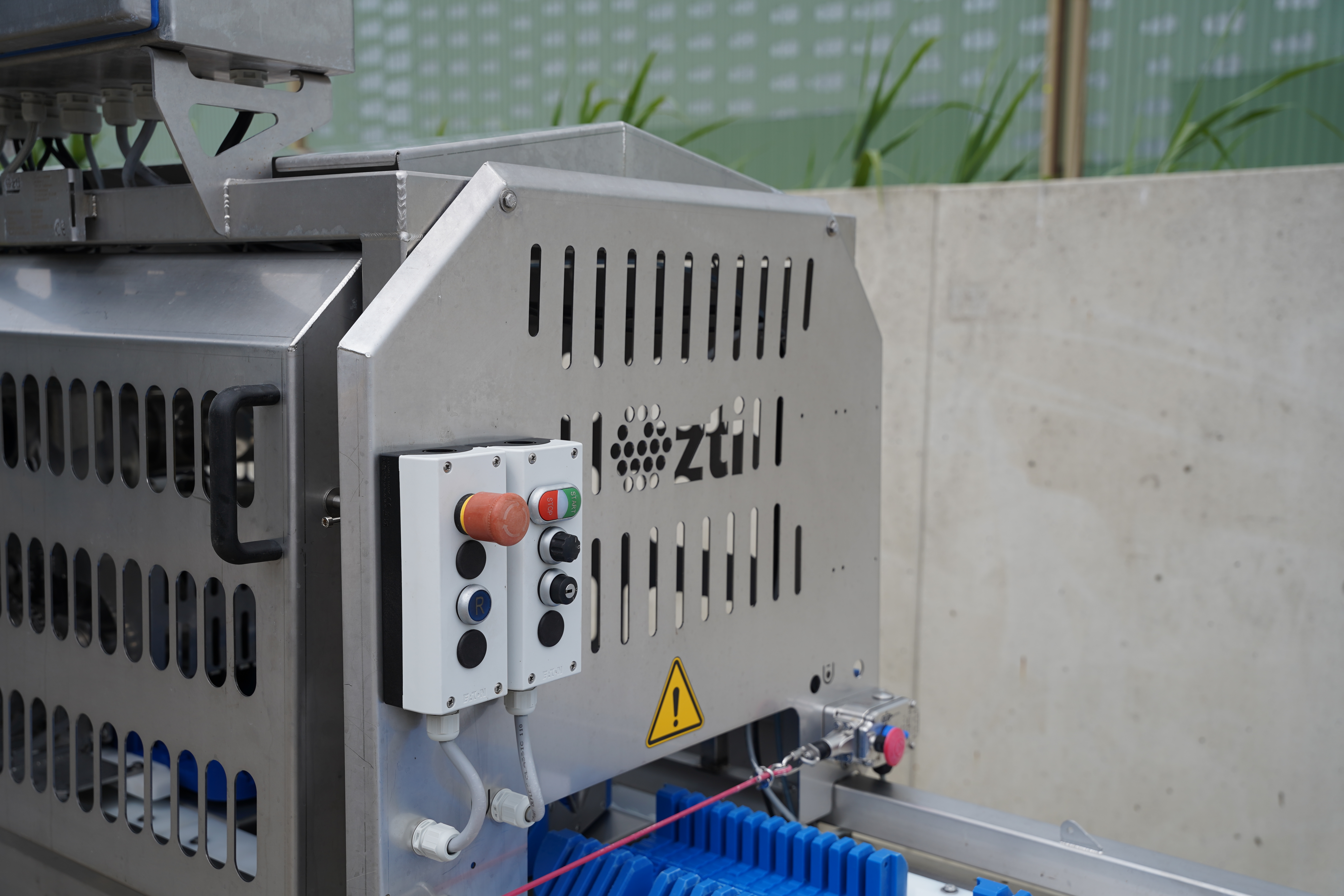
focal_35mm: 37
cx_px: 672
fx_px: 1396
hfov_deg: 51.4
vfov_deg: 35.6
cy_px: 448
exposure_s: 1/800
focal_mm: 37.4
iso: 100
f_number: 4.5
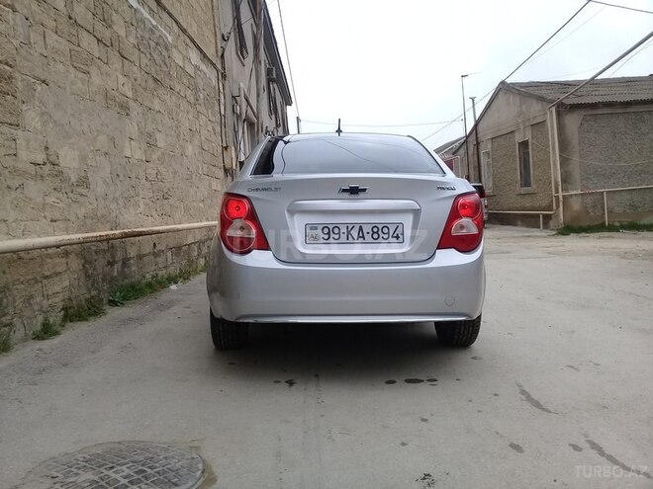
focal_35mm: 31
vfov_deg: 45.4
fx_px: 585
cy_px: 244
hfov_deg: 58.4
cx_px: 326
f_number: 2.2
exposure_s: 1/799
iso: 50
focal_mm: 3.3
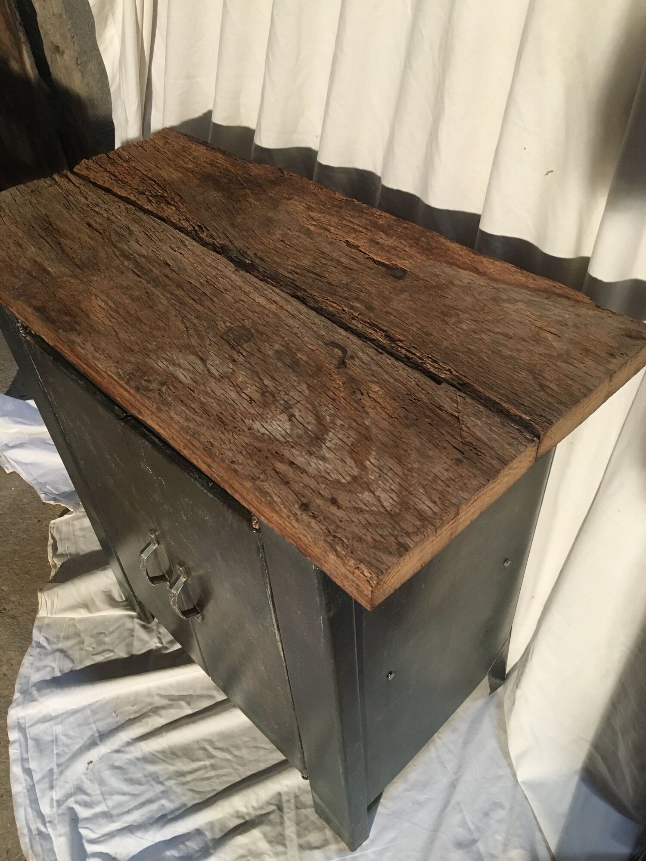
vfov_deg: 61.7
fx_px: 722
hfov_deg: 48.2
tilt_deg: -43.7
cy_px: 430
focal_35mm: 29
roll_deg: +2.4
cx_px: 323
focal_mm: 4.15
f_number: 2.2
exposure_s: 1/33
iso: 200
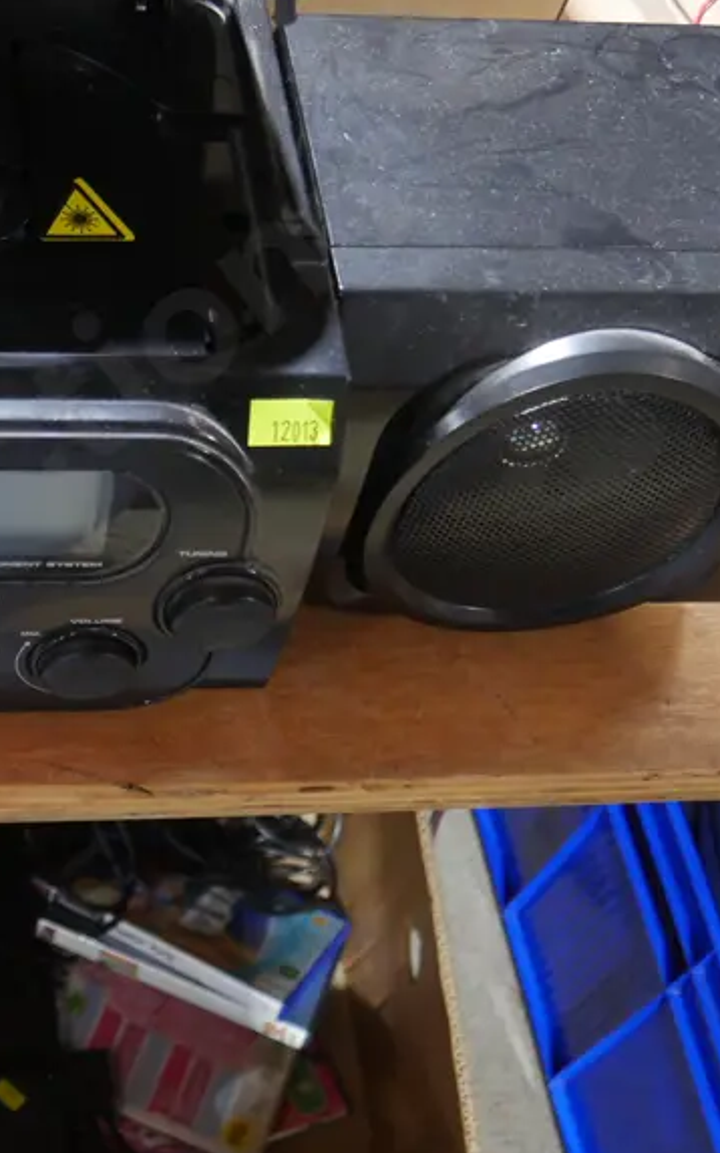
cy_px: 515
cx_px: -50
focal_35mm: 53
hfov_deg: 23.1
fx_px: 1664
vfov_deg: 38.1
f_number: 3.5
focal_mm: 14
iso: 1250
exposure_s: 1/60
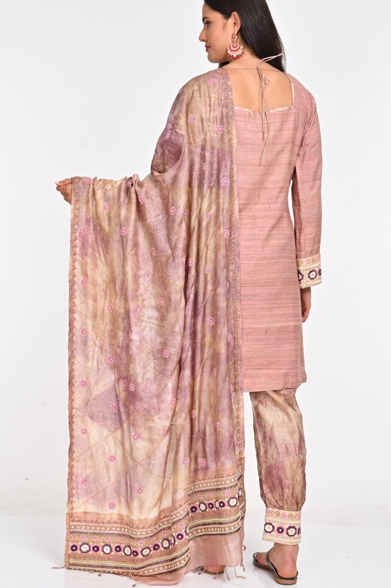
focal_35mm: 62
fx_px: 1011
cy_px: 287
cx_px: 209
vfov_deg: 32.4
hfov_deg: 21.9
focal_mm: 53
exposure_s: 1/160
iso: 320
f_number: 8
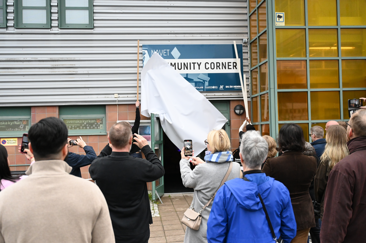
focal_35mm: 39
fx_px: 396
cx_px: 183
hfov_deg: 49.6
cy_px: 122
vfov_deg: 34.2
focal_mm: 39
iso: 7200
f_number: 4
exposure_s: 1/6400
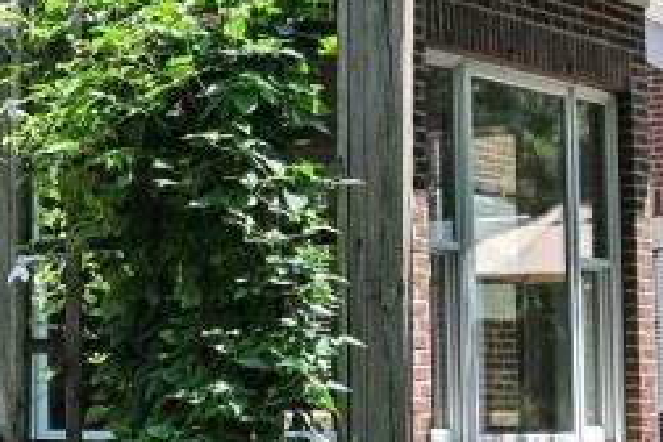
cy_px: 208
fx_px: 2246
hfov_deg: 15.7
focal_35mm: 122
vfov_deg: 11.2
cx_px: -263
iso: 100
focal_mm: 20.5
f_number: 5.6
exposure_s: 1/250
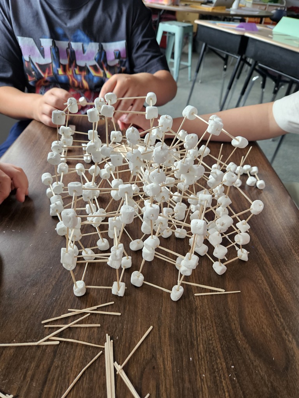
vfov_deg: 73.9
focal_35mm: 23
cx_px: 150
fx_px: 265
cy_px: 199
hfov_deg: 58.9
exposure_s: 1/149
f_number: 1.8
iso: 200
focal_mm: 5.4
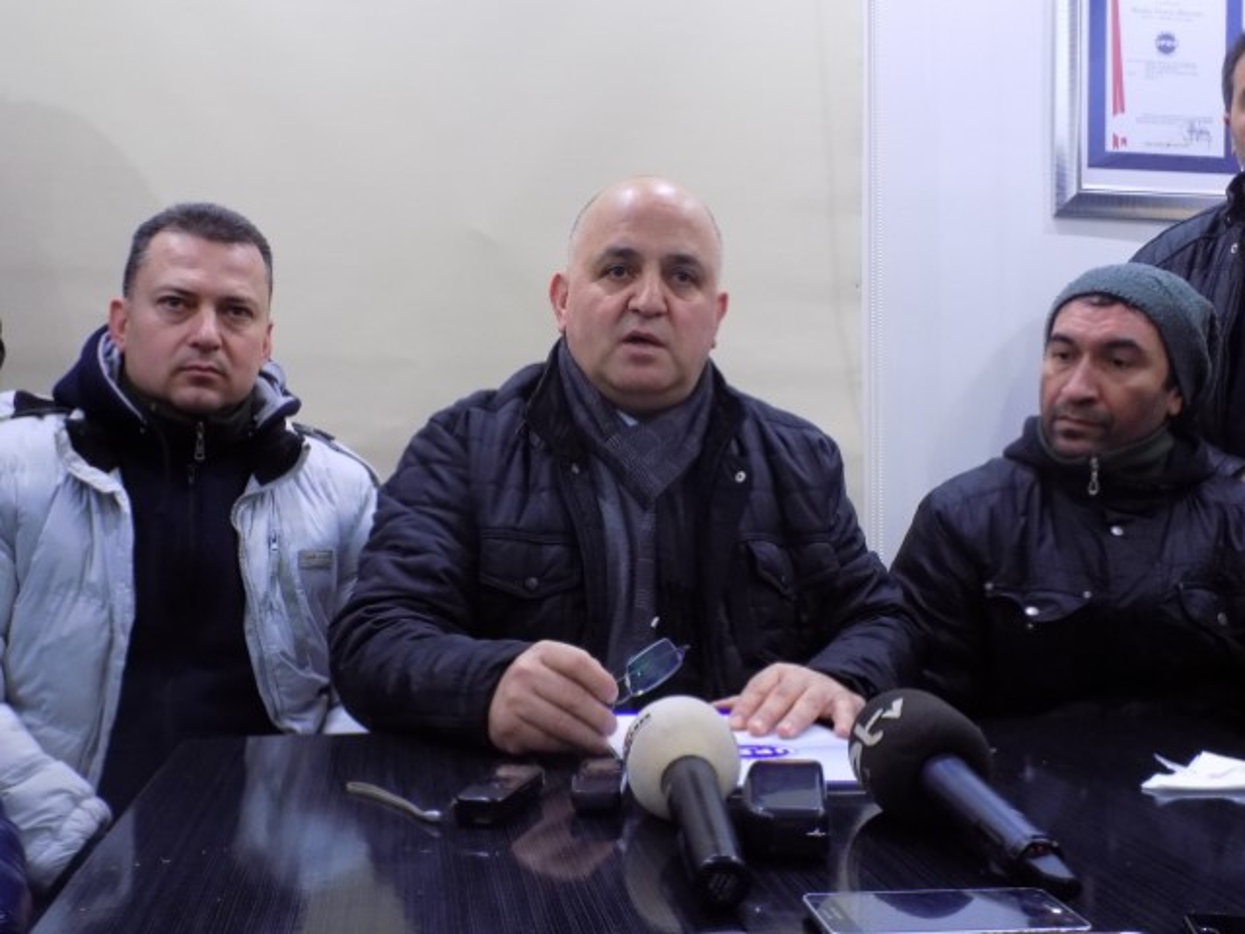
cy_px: 467
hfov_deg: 50.1
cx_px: 622
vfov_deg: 38.7
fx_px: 1331
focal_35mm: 37
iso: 400
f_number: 3.5
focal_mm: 6.6
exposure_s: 1/13
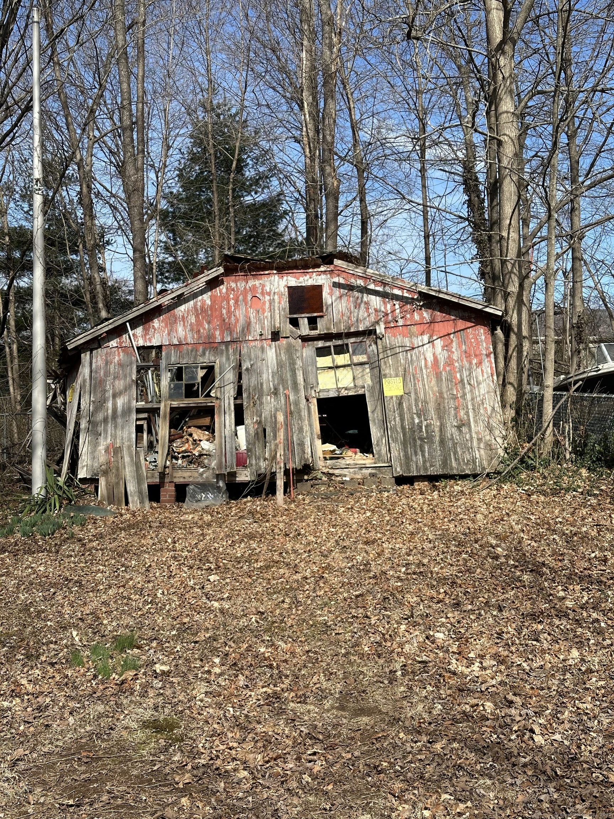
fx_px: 1135
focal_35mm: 48
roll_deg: +0.3
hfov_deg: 30.3
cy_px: 410
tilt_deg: +1.9
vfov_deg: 39.7
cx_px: 307
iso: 64
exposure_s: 1/3257
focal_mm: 6.86
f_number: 1.78
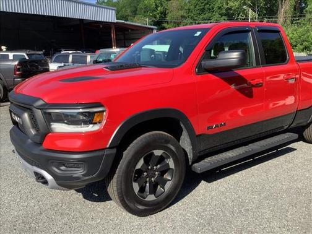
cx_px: 156
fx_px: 279
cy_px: 117
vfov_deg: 45.4
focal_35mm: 31
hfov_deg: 58.4
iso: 25
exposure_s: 1/476
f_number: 2.4
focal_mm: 3.3
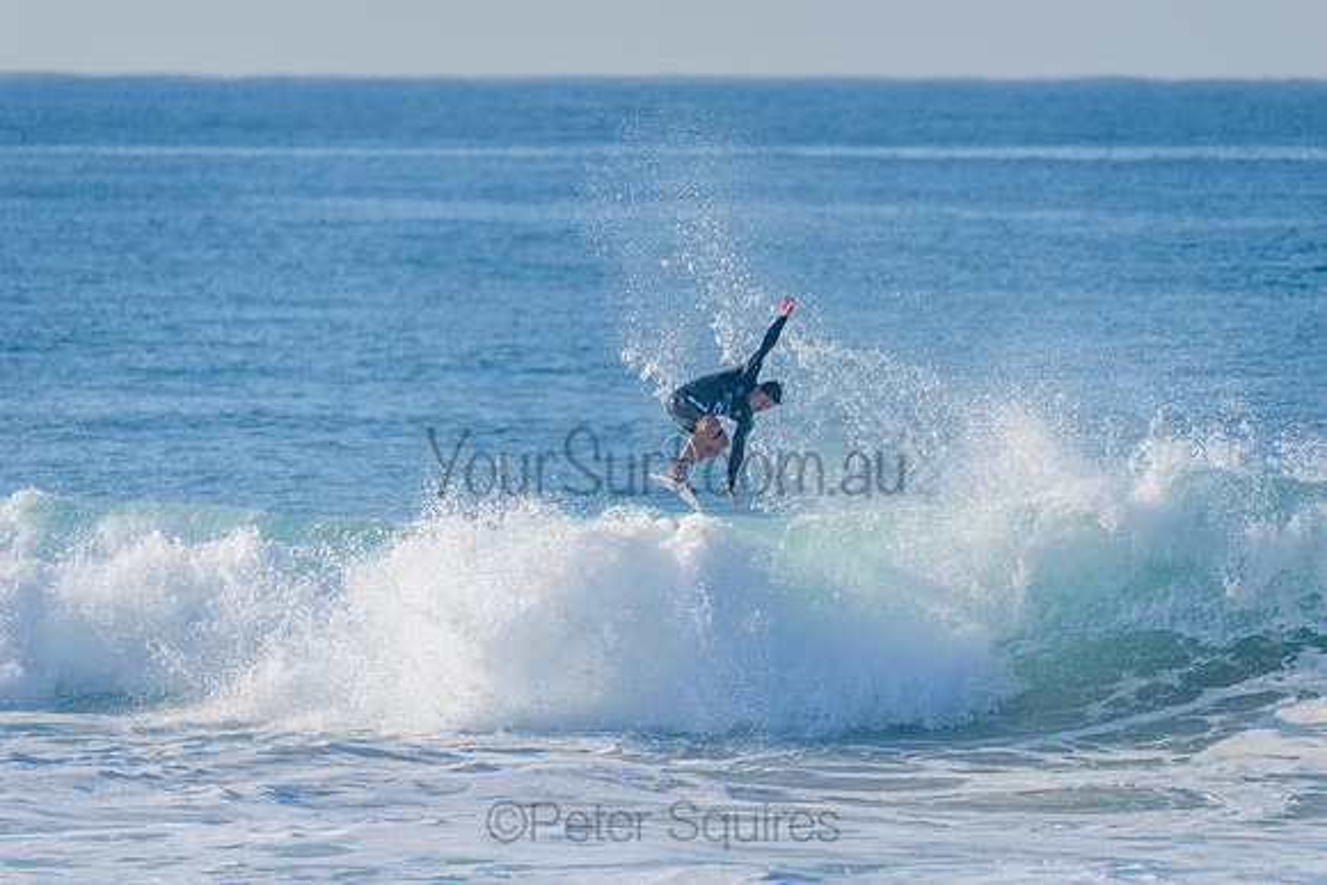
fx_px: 18434
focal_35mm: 500
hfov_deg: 4.1
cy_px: 442
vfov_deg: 2.8
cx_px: 664
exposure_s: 1/2000
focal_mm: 500
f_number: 5.6
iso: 220
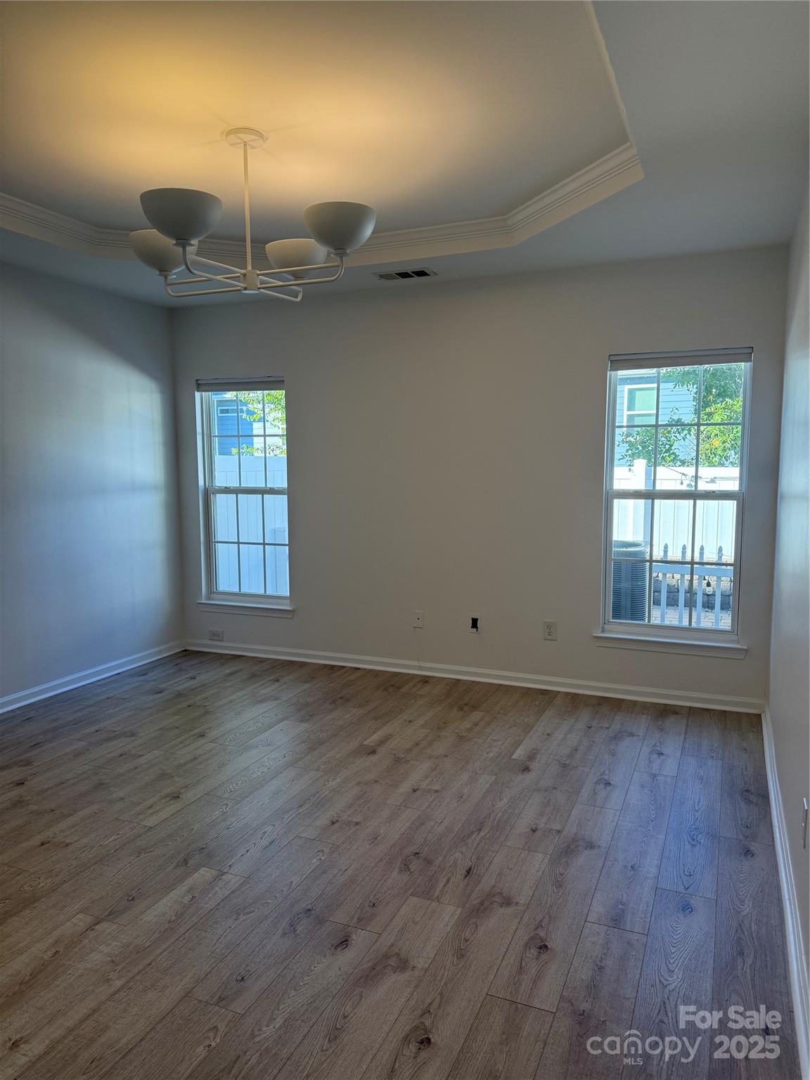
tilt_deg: -5.9
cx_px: 405
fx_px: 749
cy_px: 540
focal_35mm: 24
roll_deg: -0.1
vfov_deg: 71.6
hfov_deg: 56.8
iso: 100
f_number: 1.78
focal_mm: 6.76
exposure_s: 1/244
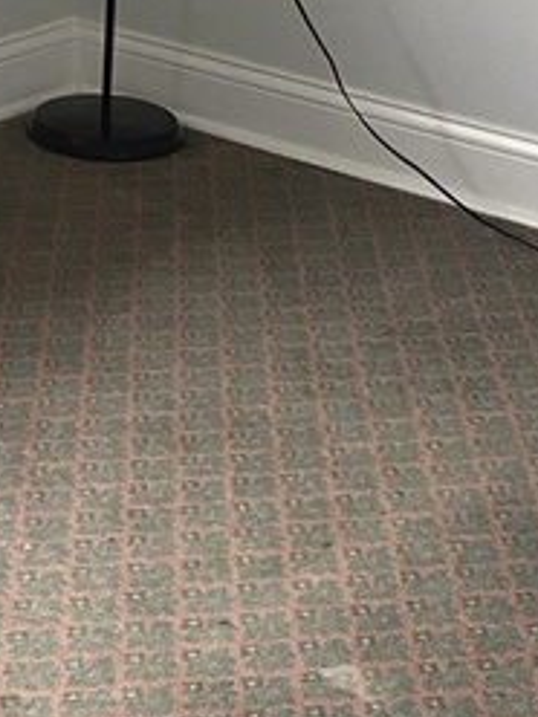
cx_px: -168
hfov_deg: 12.7
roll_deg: +0.3
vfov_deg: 15.5
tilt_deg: -2.6
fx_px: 2342
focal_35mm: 113
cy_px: -483
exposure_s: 1/60
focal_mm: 4.25
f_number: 1.8
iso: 100
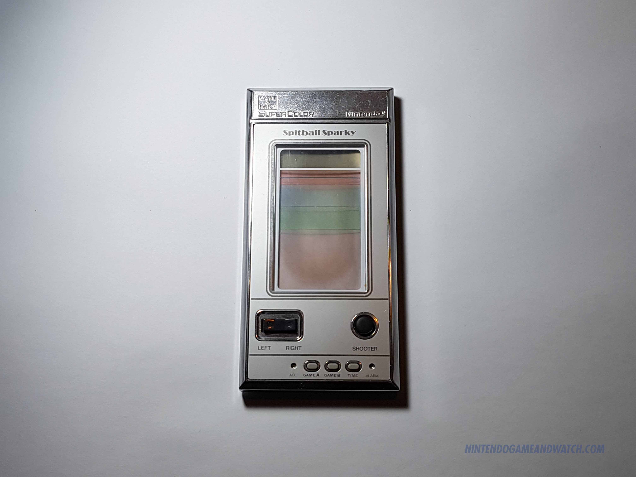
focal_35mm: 26
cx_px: 318
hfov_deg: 67.3
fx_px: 478
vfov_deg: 53.1
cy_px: 238
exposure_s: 1/269
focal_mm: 4.2
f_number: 1.7
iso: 50
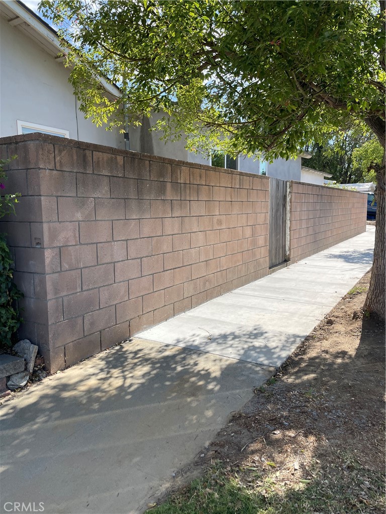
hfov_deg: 53.1
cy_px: 257
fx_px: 387
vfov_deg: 67.3
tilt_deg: -6.6
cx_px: 193
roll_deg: +1.1
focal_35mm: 26
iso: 32
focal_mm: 4.2
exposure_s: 1/1435
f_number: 1.6
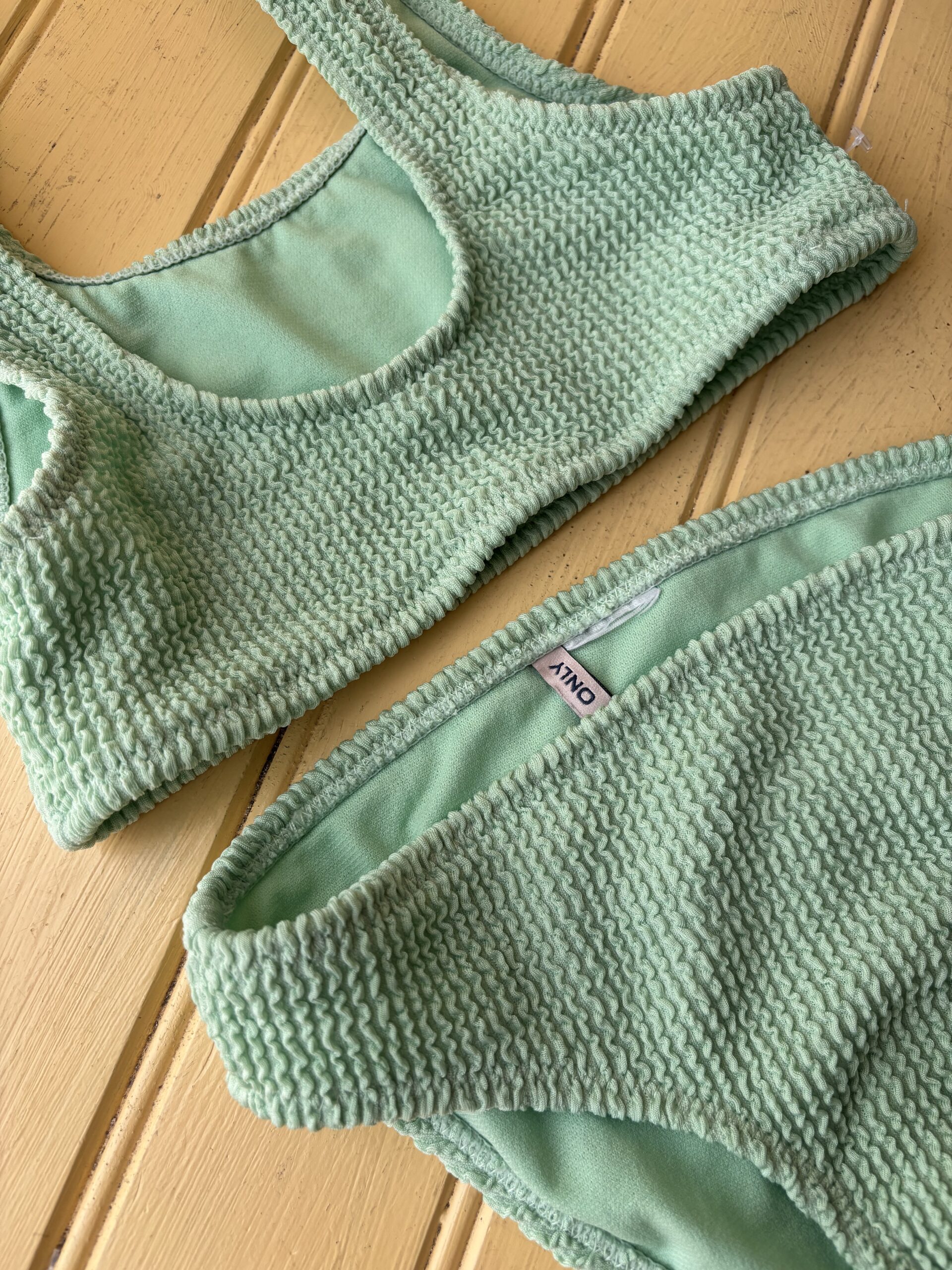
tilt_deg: -76.5
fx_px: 953
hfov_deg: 53.1
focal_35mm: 26
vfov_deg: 67.3
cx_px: 476
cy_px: 635
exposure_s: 1/356
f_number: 1.6
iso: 50
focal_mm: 5.96
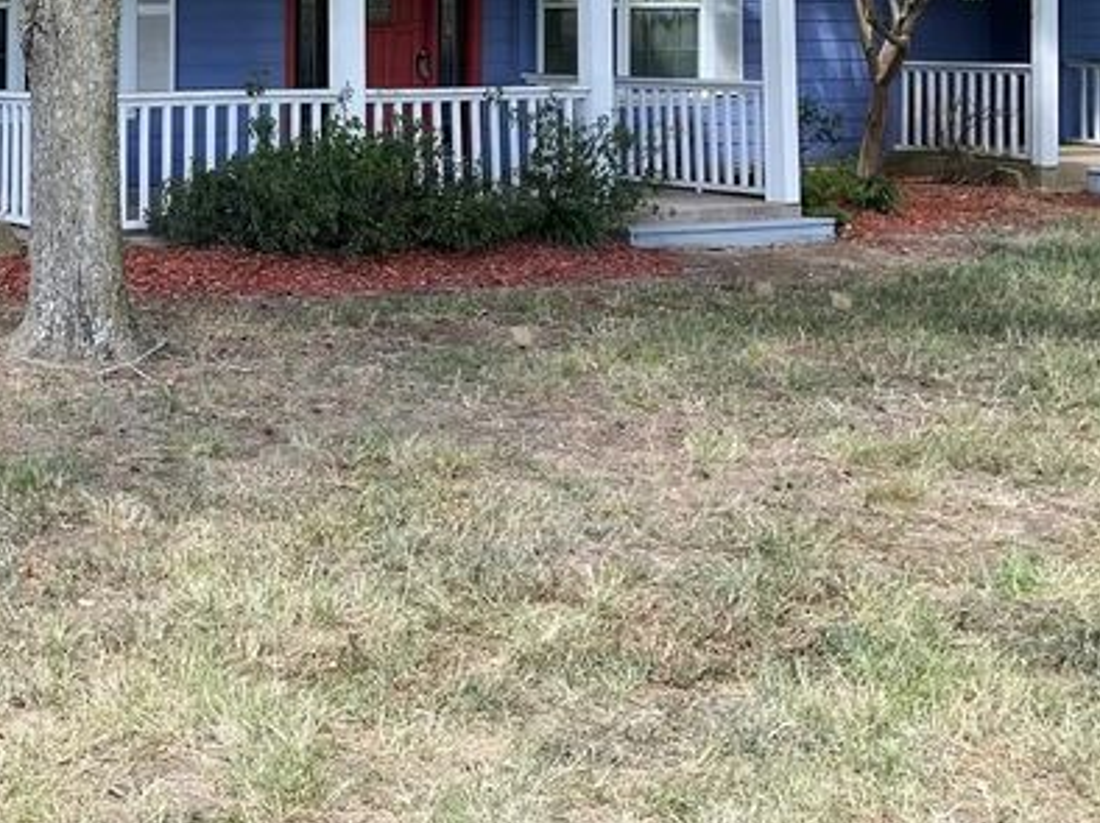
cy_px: -92
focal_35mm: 65
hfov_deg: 28.7
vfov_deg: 21.4
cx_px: 123
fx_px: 2064
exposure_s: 1/581
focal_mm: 5.1
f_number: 1.6
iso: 32
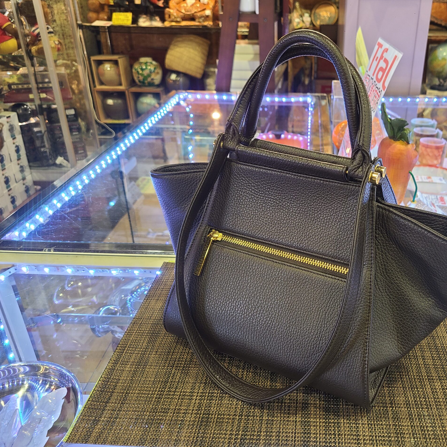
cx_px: 297
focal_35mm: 31
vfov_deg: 52.5
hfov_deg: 51.6
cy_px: 225
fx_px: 453
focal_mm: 5.4
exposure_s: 1/50
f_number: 1.8
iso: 160
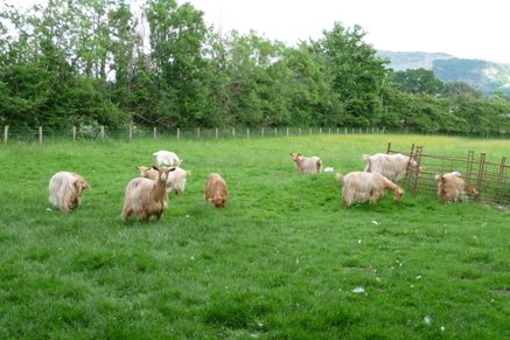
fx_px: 680
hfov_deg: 41.1
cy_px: 189
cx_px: 260
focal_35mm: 48
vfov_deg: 28.0
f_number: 4.1
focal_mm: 7.6
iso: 100
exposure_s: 1/125
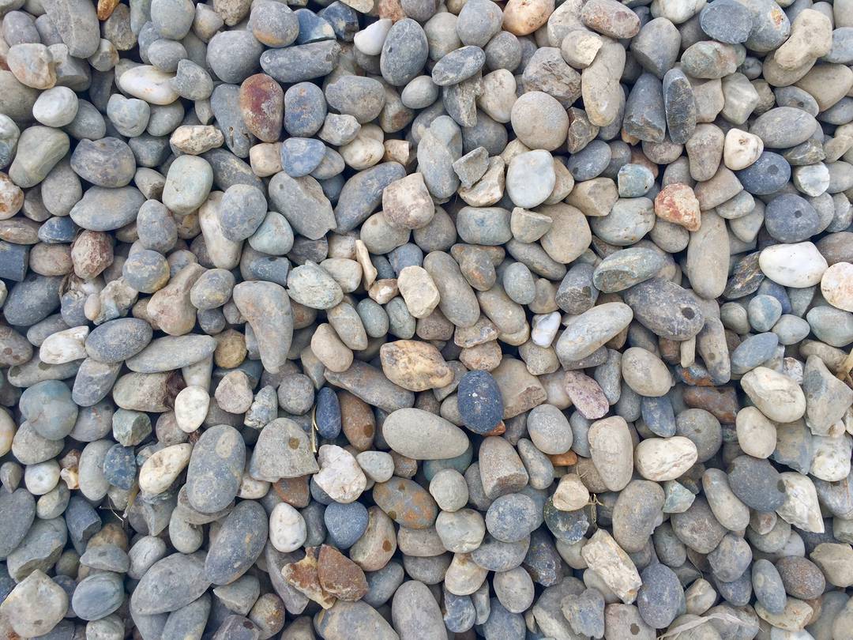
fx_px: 715
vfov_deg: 48.2
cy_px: 320
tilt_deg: -58.7
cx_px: 426
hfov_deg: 61.7
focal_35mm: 29
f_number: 2.2
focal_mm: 4.15
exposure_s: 1/581
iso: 32
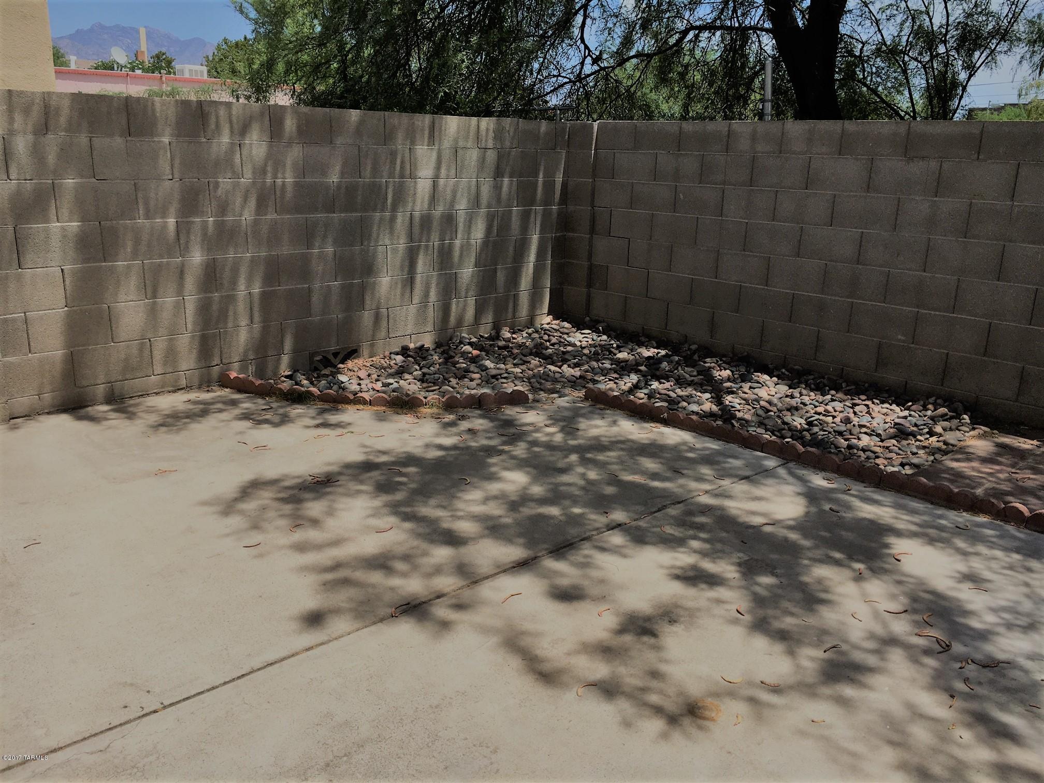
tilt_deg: -15.3
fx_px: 875
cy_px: 392
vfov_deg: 48.2
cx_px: 522
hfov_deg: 61.7
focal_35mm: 29
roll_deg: -1.8
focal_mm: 4.15
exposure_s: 1/2079
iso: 25
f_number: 2.2
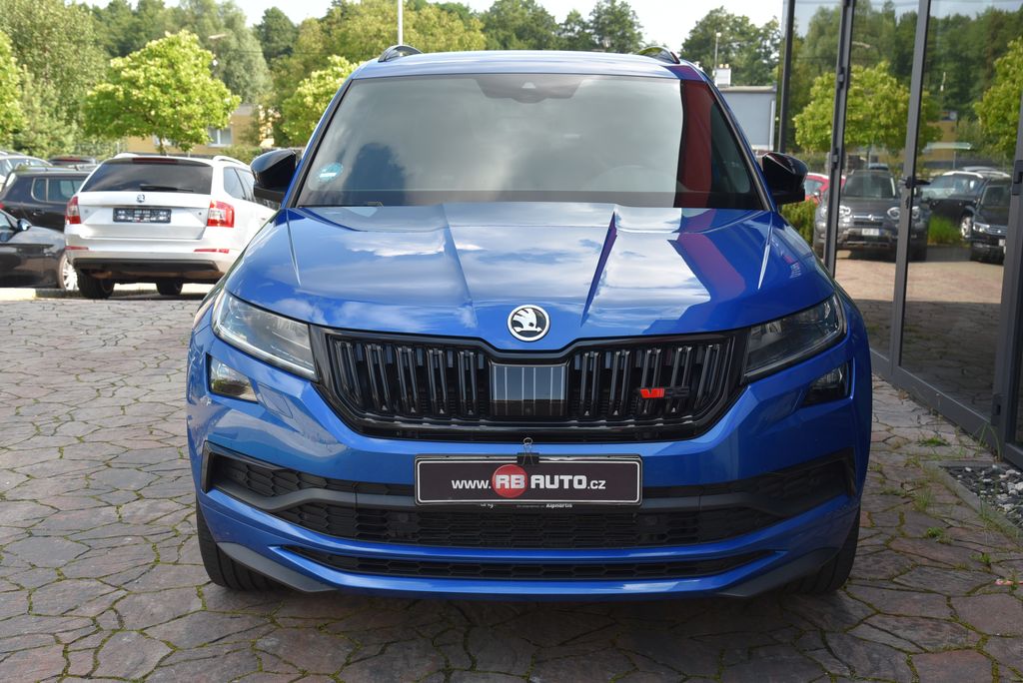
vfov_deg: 29.3
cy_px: 342
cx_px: 512
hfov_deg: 42.7
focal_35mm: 46
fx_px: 1308
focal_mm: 46
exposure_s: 1/250
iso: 500
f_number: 8
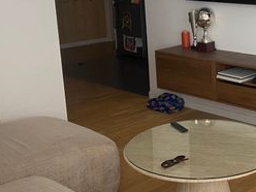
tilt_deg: -15.7
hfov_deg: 29.4
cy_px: 94
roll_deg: +0.6
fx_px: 466
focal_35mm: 63
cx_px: 231
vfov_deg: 23.3
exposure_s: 1/60
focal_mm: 4.25
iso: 250
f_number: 1.8
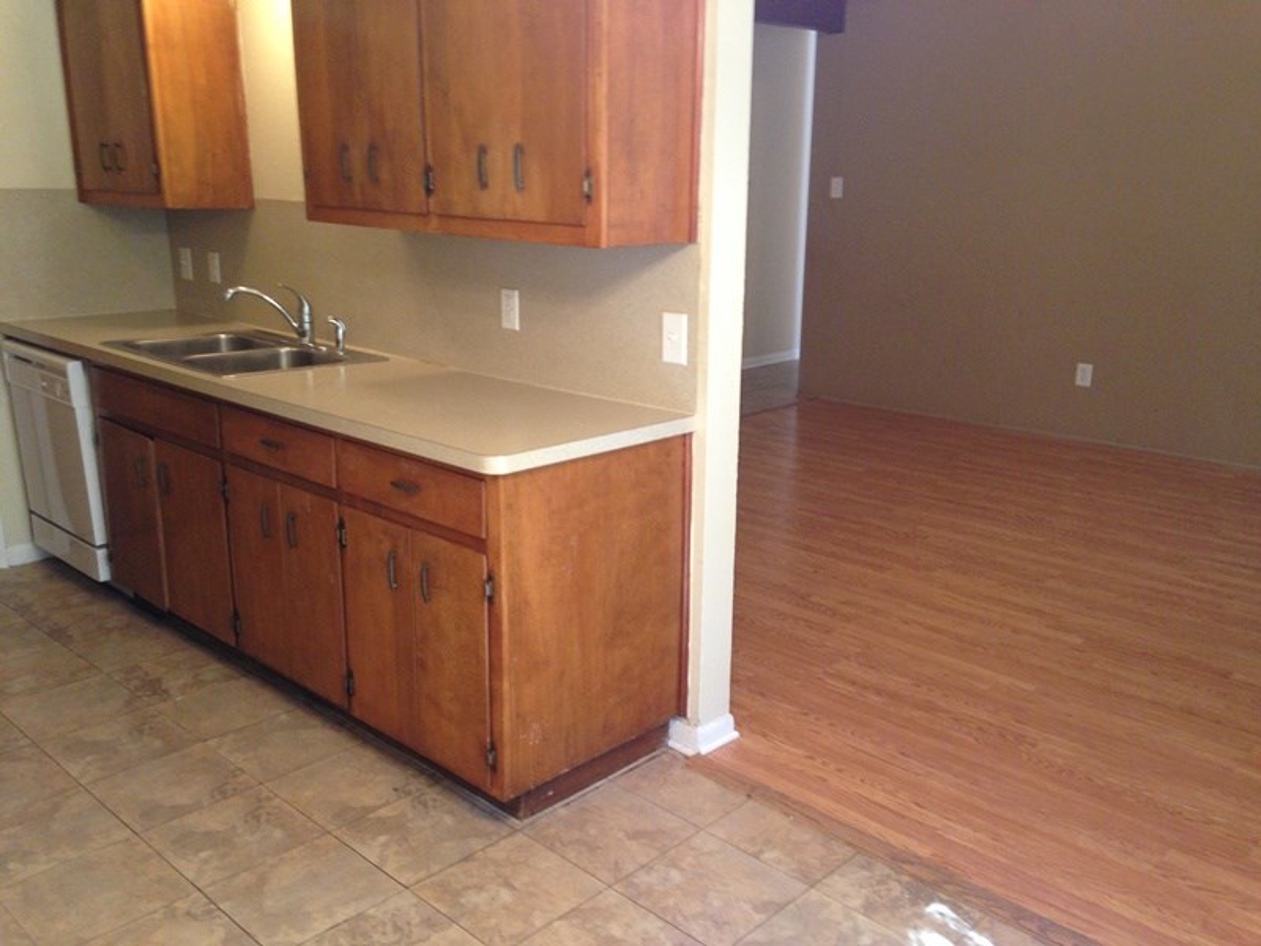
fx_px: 1202
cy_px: 473
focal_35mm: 33
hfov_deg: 55.4
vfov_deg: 42.9
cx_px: 630
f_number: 2.4
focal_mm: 4.12
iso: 125
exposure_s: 1/20
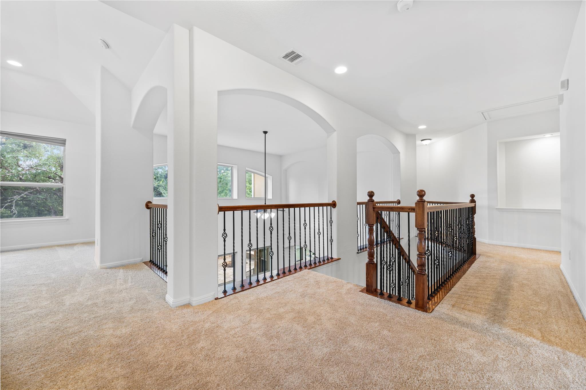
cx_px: 293
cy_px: 195
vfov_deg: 81.2
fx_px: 228
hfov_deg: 104.3
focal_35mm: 14
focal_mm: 14
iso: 320
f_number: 9
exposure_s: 1/20
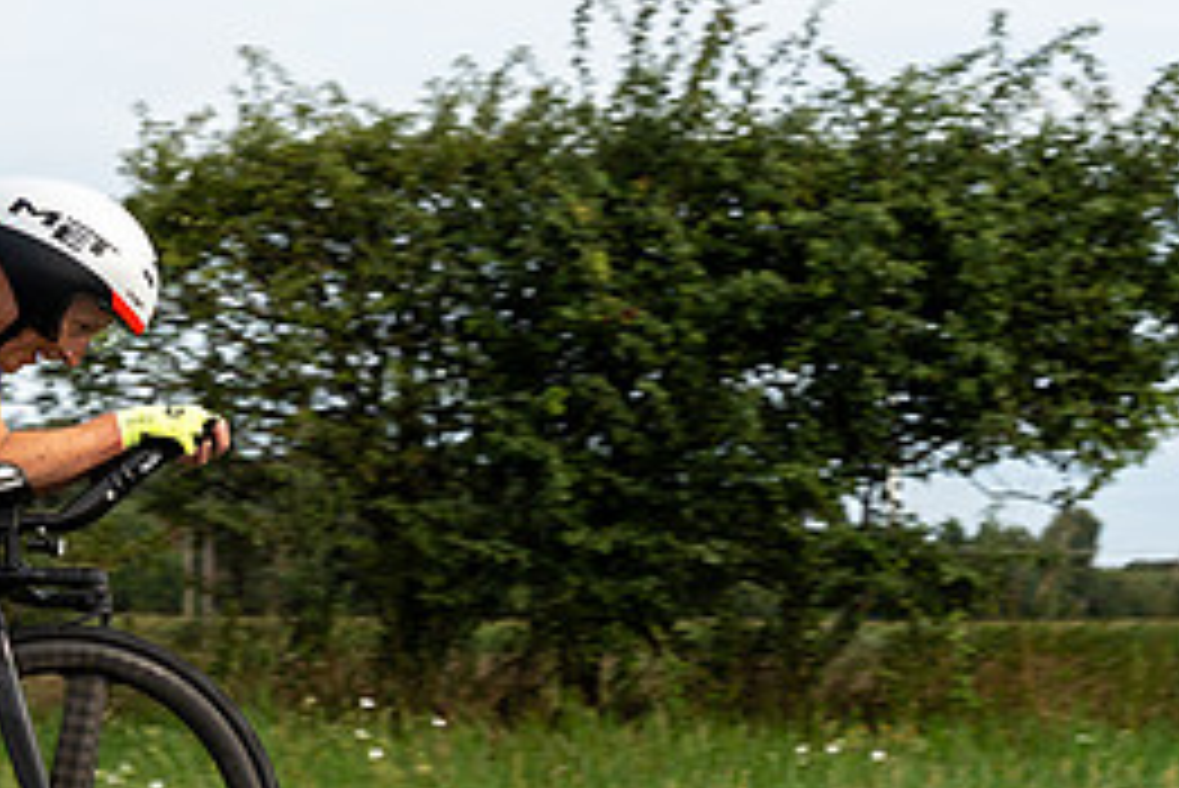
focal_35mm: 134
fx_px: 4391
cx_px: 216
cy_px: 386
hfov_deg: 15.2
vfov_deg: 10.2
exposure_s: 1/640
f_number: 5.6
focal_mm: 49
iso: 200
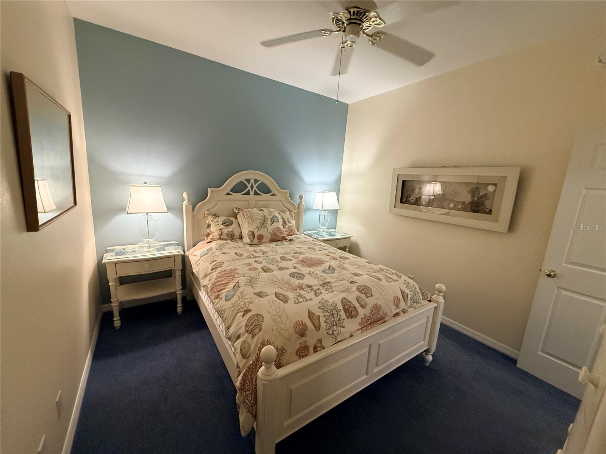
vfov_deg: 85.7
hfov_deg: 102.1
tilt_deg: -10.2
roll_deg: -3.4
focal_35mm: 14
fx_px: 245
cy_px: 227
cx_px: 303
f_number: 2.2
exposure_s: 1/120
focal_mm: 2.22
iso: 640
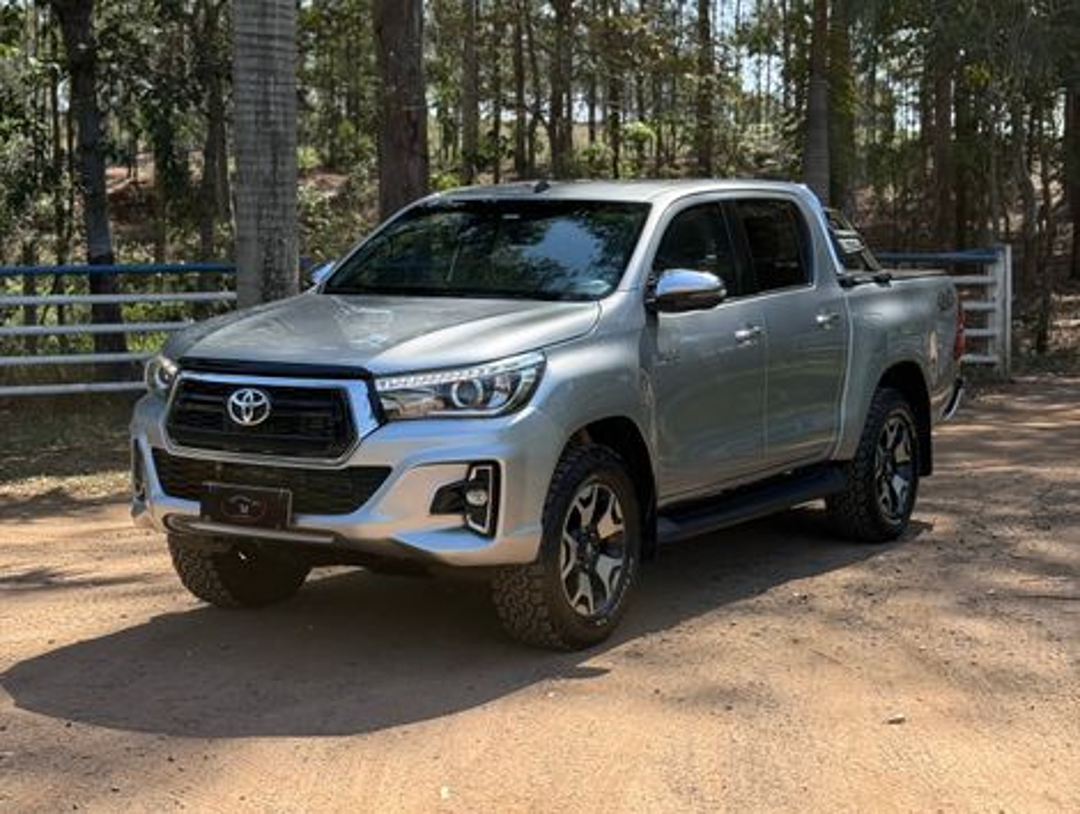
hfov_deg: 39.6
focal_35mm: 48
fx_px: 1500
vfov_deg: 30.3
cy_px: 407
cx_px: 540
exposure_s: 1/1931
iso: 100
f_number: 1.78
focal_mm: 6.76
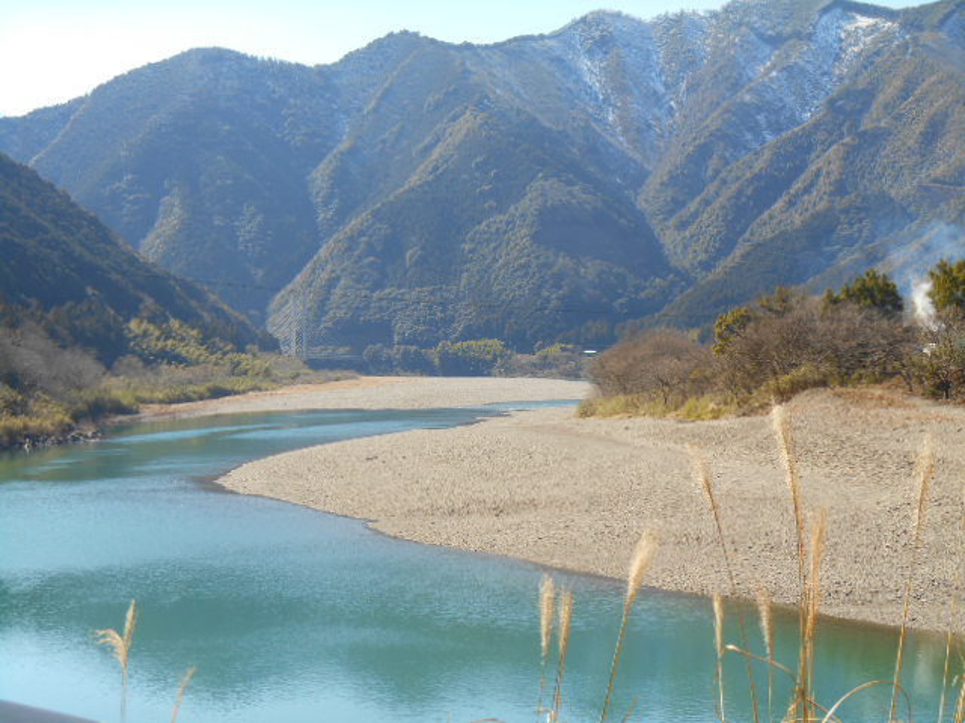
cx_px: 482
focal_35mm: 61
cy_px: 362
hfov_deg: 31.7
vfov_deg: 24.0
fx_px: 1701
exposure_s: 1/320
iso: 80
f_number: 4.4
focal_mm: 10.9
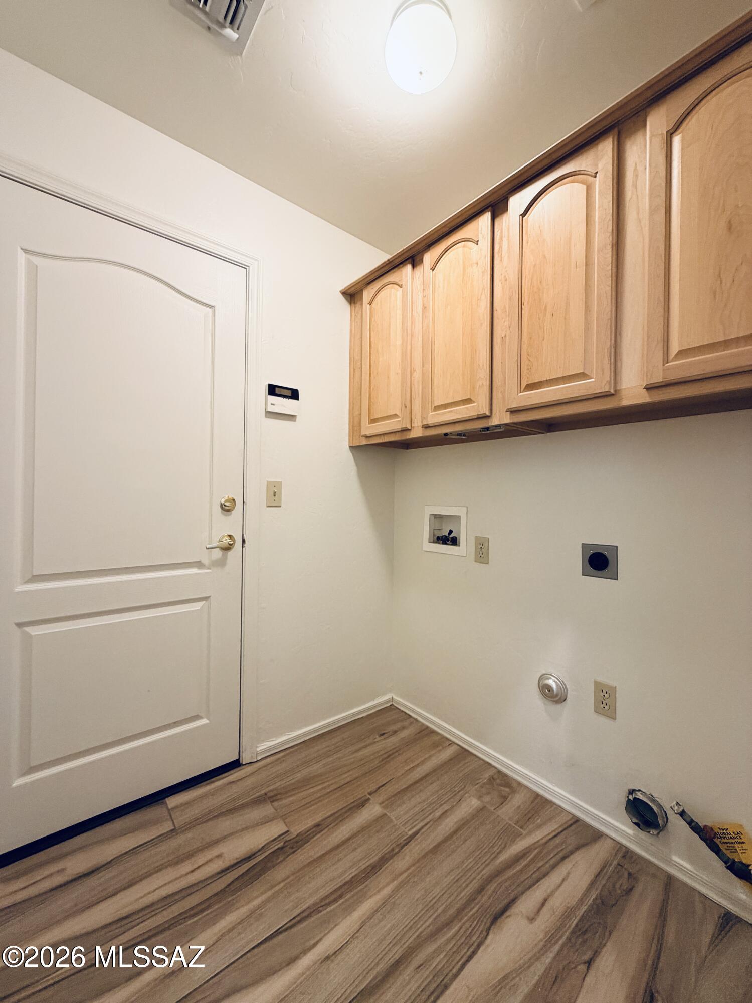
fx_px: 406
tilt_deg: -0.9
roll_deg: -1.6
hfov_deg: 85.7
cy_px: 502
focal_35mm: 14
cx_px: 376
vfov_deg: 102.1
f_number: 2.2
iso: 250
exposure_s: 1/60
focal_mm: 2.22
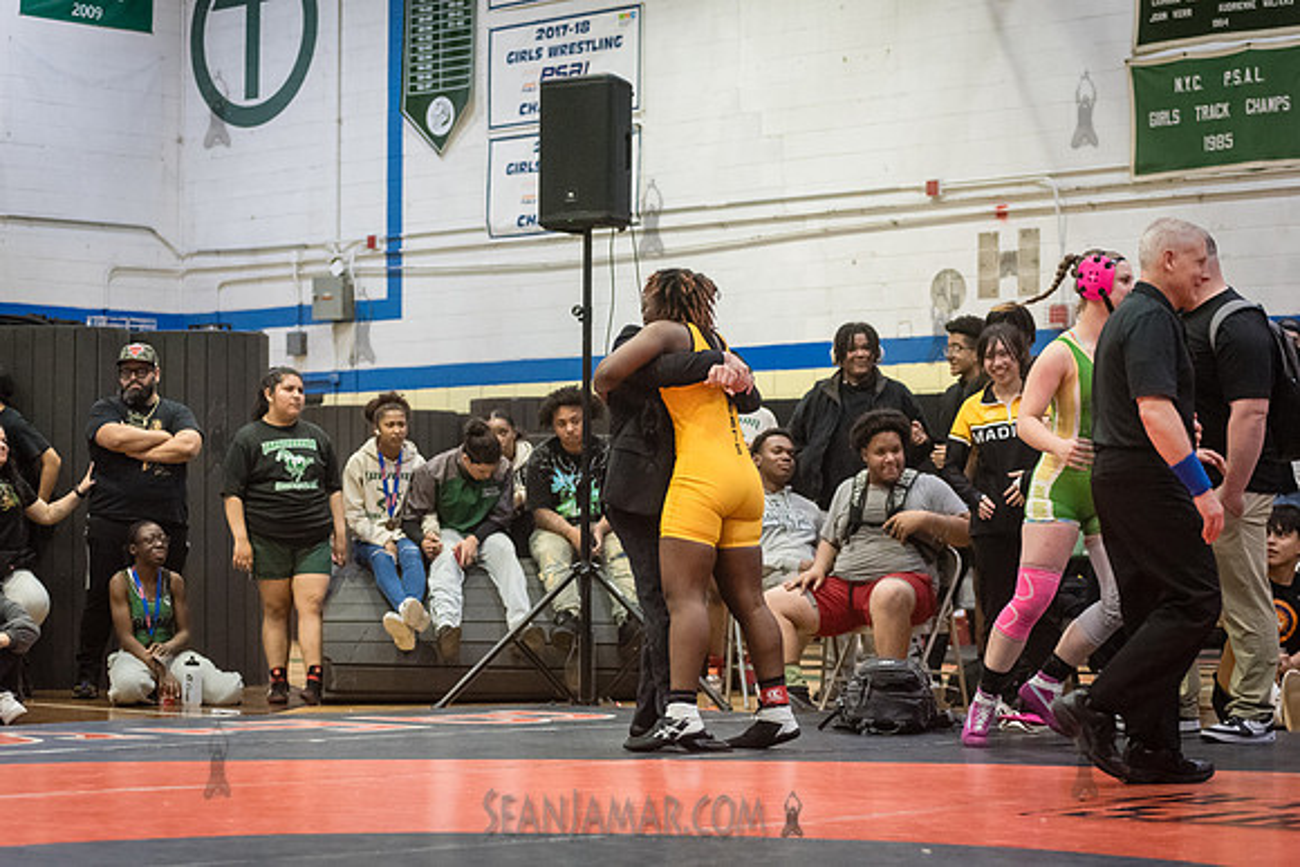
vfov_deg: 15.2
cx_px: 634
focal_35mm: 90
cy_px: 433
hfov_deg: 22.7
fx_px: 3244
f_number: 3.5
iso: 8000
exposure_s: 1/400
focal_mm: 86
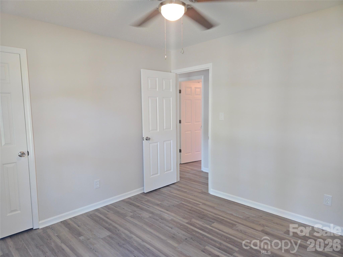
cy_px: 128
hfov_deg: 73.9
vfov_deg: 58.9
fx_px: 228
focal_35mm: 23
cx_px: 172
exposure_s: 1/40
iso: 100
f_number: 1.8
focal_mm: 5.4
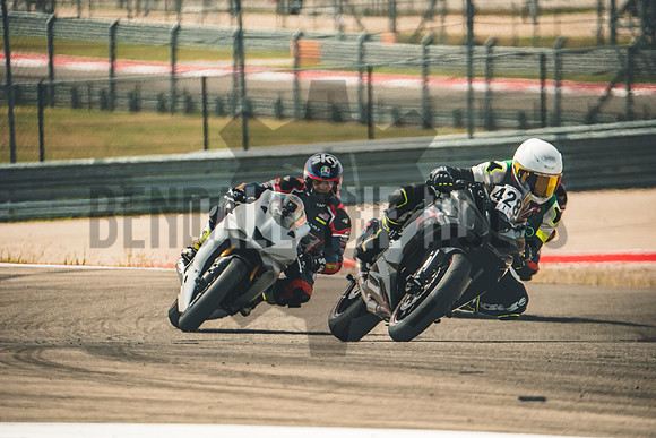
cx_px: 328
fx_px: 10935
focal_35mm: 600
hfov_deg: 3.4
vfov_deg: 2.3
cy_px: 219
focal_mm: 400
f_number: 5.6
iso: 1250
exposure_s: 1/2500
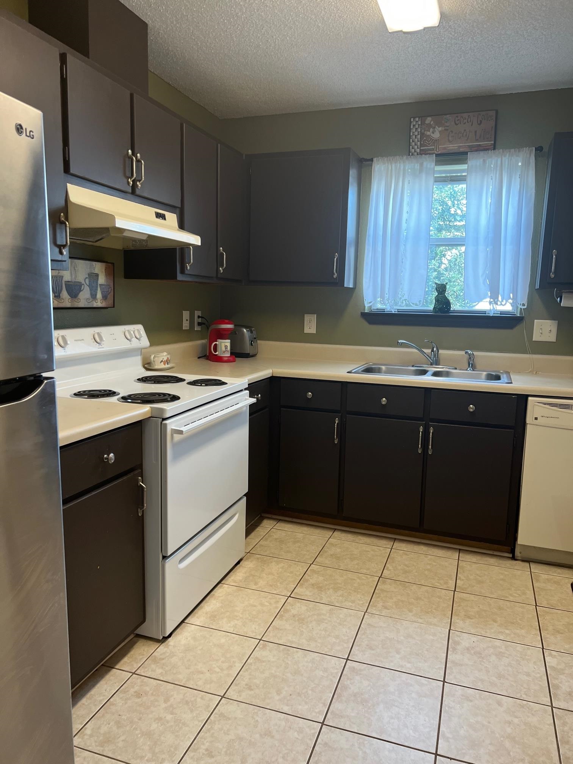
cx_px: 286
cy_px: 382
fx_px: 574
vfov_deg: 67.3
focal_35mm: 26
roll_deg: -0.9
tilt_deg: -8.9
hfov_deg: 53.1
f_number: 1.5
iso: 125
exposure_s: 1/120
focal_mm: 5.7
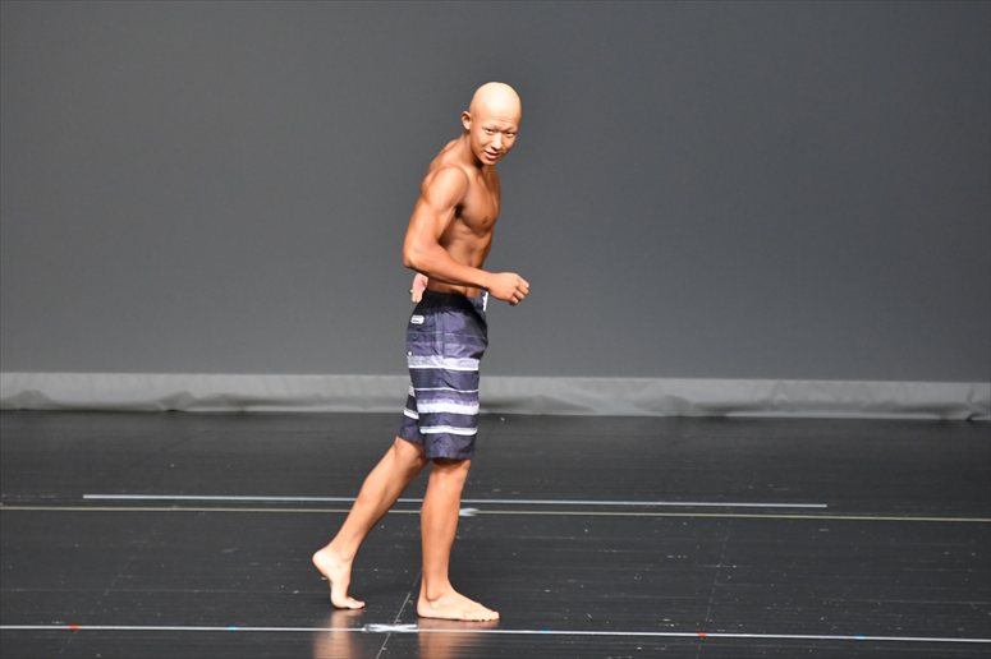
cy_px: 330
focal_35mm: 315
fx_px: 8667
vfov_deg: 4.4
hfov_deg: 6.5
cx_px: 496
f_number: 5.6
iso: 4000
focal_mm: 210
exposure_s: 1/400
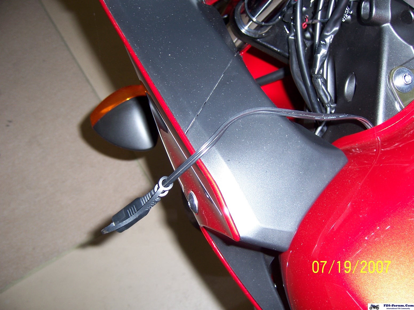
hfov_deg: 51.4
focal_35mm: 36
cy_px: 155
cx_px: 207
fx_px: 431
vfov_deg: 39.7
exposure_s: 1/60
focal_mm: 6.2
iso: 80
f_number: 2.8
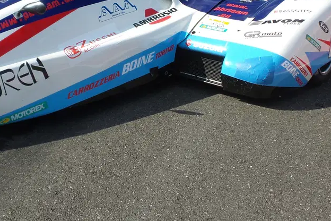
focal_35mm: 46
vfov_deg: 28.9
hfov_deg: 42.5
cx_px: 126
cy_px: 62
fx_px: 423
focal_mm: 4.1
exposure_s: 1/1000
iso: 100
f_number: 3.5
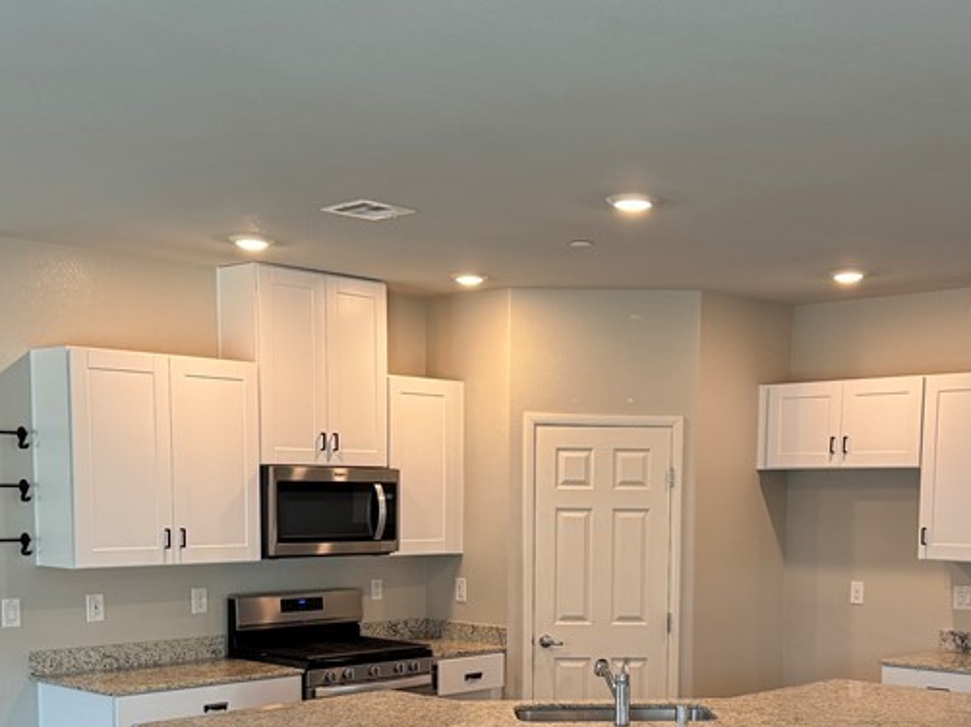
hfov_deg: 38.8
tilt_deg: -5.5
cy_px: 599
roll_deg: -0.6
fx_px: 1374
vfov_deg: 28.9
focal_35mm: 49
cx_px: 573
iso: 200
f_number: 1.78
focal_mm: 6.76
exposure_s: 1/120
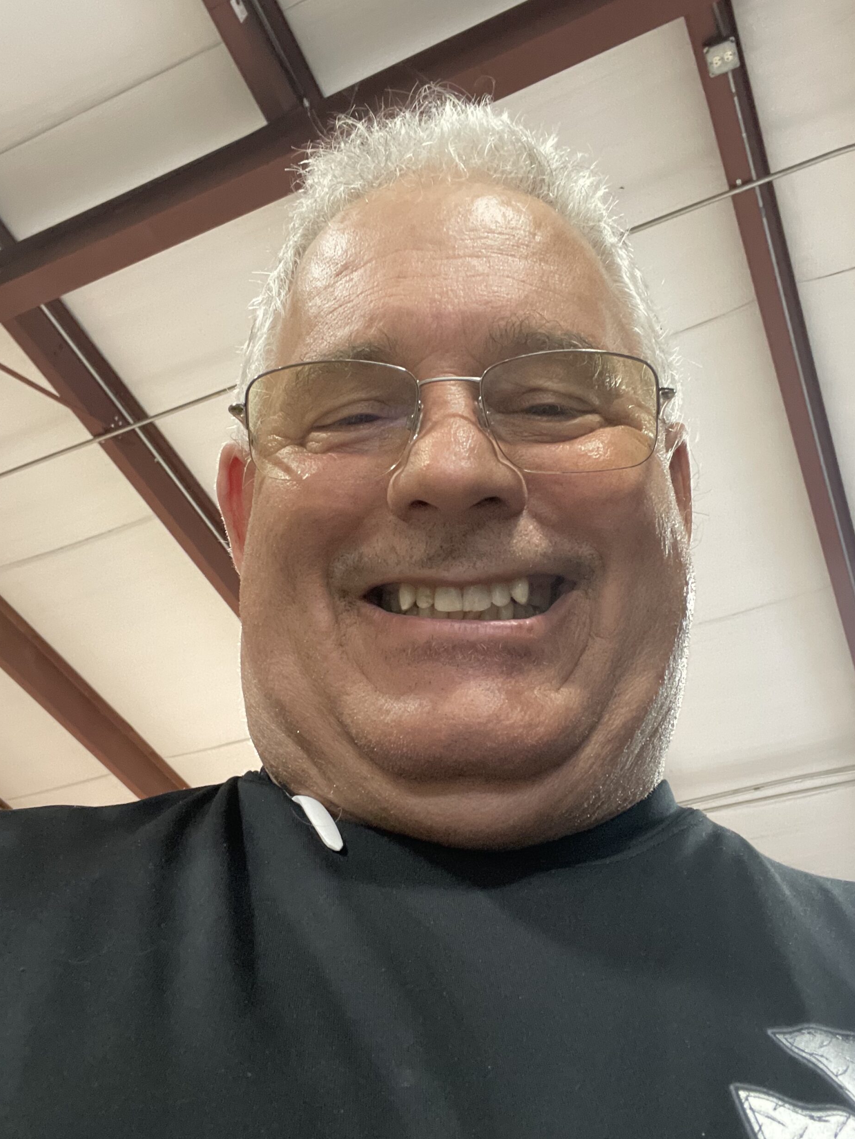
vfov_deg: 58.3
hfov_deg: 45.4
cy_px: 559
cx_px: 422
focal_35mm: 31
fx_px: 1021
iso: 640
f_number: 2.2
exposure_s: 1/24
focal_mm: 2.71
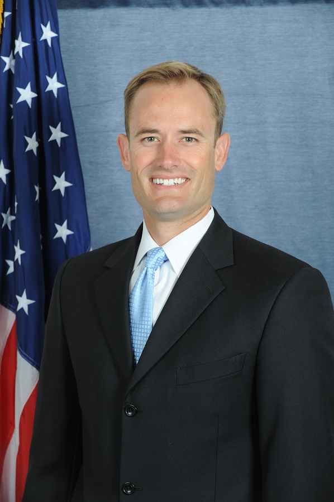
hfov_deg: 11.8
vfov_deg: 17.7
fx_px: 1618
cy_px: 251
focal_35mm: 116
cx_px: 167
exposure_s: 1/160
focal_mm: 116
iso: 200
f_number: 9
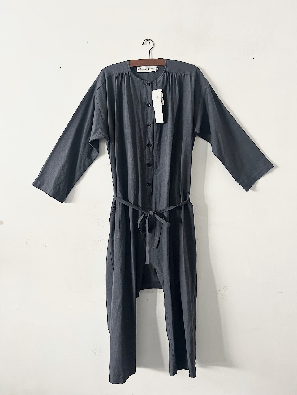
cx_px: 148
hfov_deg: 53.1
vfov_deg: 67.3
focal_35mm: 26
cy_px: 198
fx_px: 297
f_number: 1.5
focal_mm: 5.7
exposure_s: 1/60
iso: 250
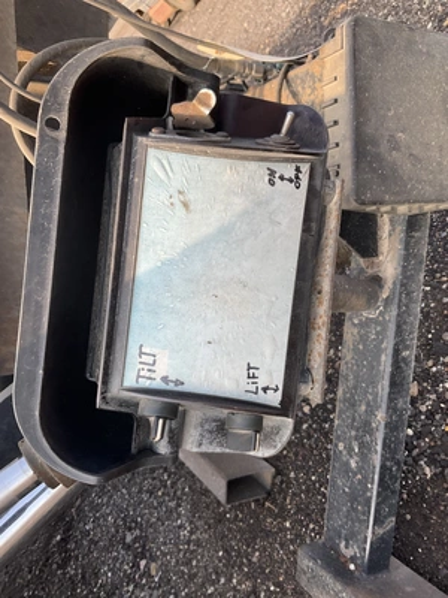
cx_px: 224
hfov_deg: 48.2
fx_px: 500
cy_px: 299
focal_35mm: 29
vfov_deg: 61.7
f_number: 1.8
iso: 25
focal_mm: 3
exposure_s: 1/500
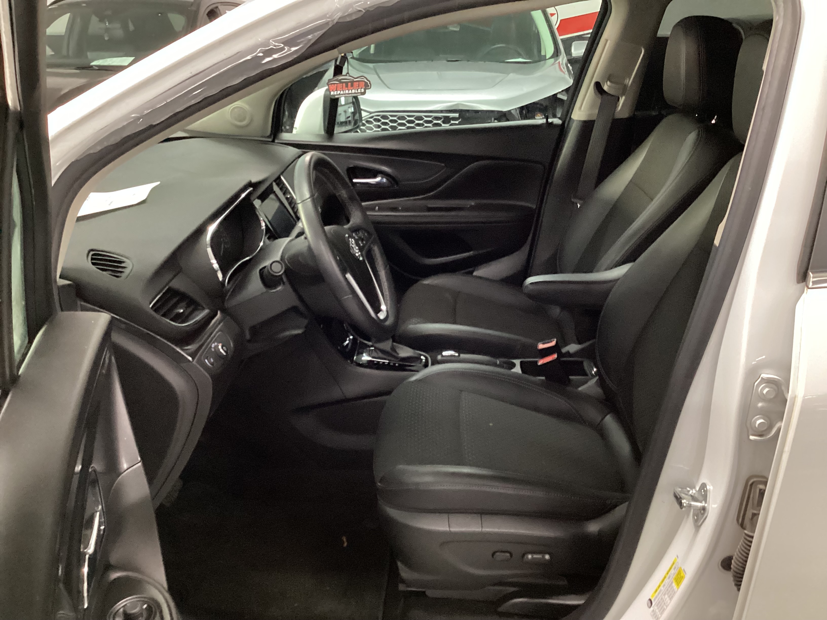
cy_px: 310
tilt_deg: -25.9
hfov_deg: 58.4
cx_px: 414
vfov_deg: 45.4
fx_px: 741
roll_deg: -1.2
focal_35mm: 31
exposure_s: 1/40
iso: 250
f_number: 2.4
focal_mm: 3.3
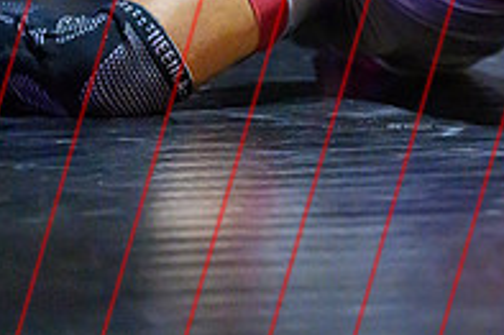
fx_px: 7078
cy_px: -137
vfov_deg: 2.7
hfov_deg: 4.1
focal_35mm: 506
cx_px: 693
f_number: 2.8
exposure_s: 1/640
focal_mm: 165
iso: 20000
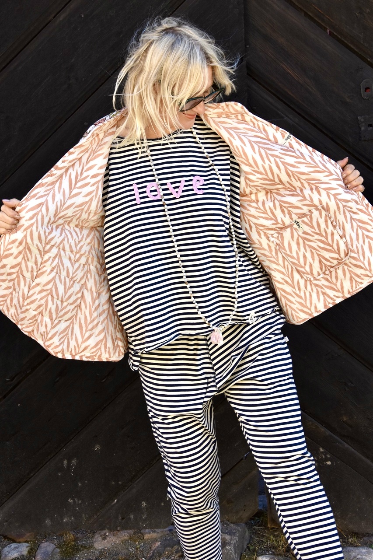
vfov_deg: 37.9
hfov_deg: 25.7
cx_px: 186
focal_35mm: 52
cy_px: 280
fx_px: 816
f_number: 8
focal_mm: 35
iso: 720
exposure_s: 1/500
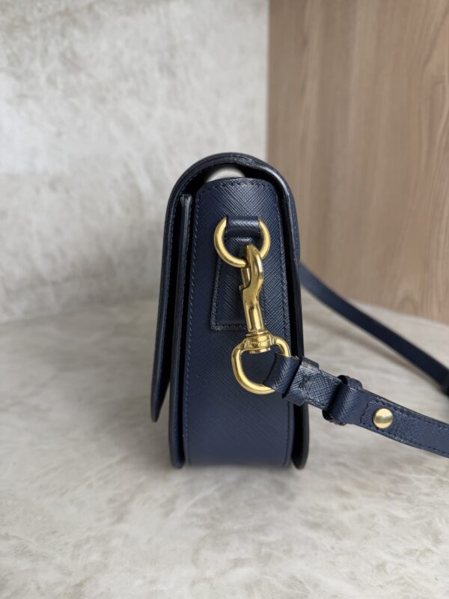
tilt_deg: -15.4
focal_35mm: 24
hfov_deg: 56.8
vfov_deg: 71.6
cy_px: 300
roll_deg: -1.3
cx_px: 224
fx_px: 415
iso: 80
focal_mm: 6.76
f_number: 1.78
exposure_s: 1/120
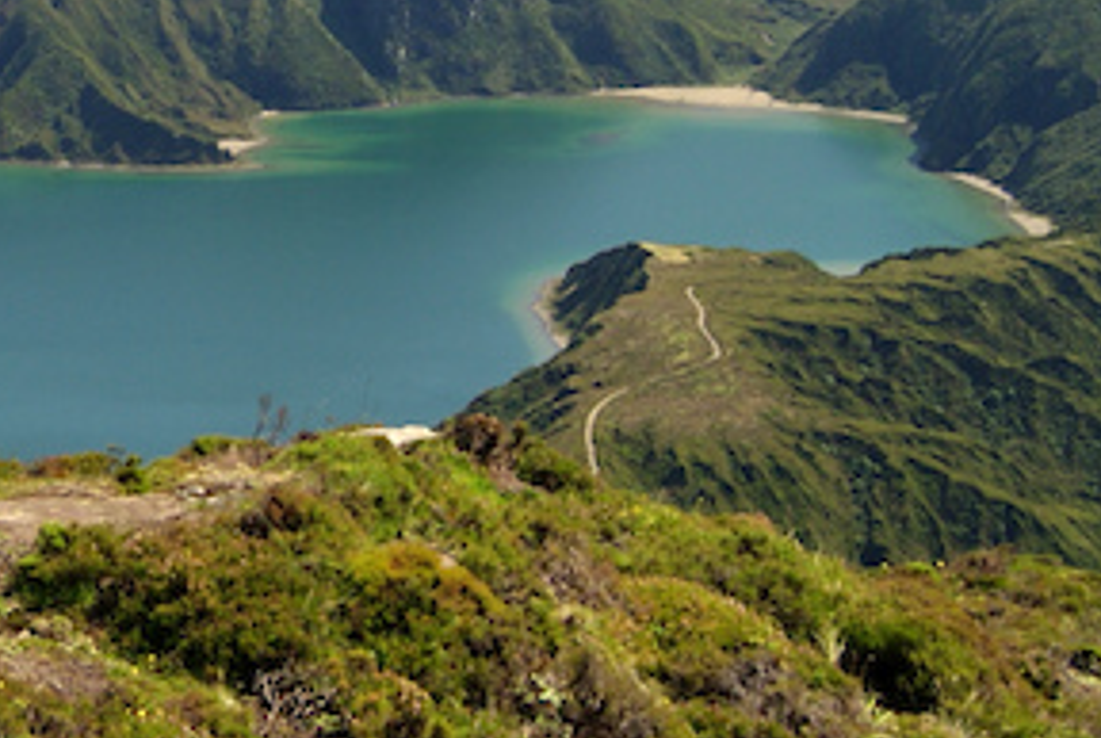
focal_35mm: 96
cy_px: 193
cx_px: 130
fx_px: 2940
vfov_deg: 14.3
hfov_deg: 20.8
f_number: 10
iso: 100
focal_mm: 18
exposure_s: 1/125
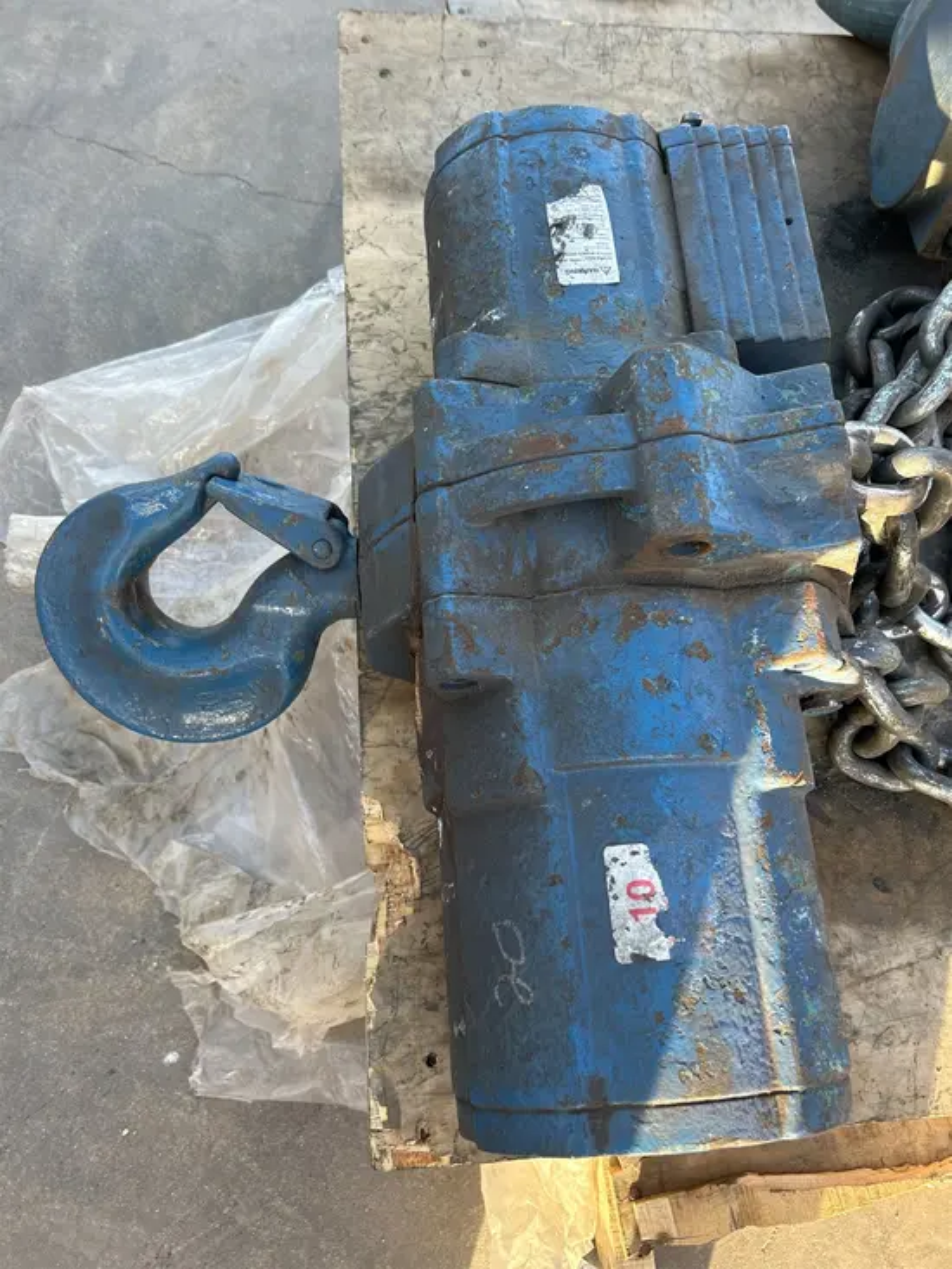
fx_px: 953
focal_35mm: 26
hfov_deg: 53.1
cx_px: 476
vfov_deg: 67.3
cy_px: 634
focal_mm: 5.7
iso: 40
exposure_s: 1/241
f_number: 1.5
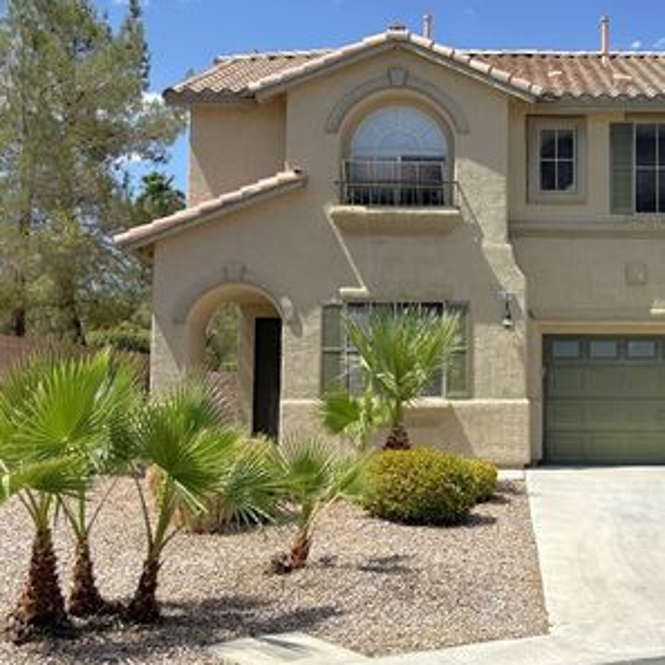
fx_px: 1130
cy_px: 308
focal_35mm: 52
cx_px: 546
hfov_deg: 31.8
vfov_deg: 32.8
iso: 50
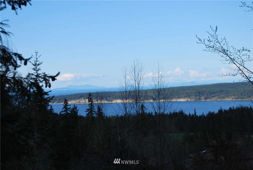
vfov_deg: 16.6
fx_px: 581
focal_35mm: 82
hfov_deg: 24.6
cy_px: 85
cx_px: 126
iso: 100
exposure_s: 1/250
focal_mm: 55
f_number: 8
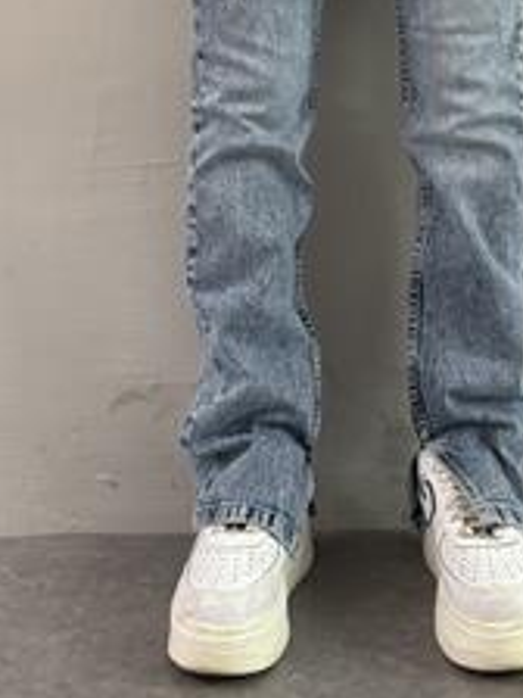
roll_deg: +1.2
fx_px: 1108
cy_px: 36
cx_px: 347
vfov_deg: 32.7
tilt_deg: +0.1
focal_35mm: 55
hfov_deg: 26.4
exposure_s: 1/60
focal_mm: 6.76
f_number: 1.78
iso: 400
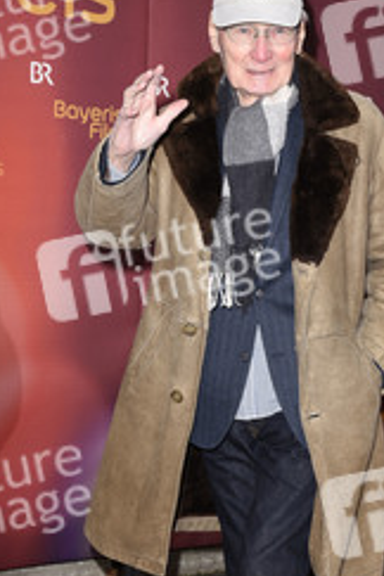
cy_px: 384
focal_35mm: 84
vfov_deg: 24.1
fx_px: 1344
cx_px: 228
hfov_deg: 16.3
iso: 160
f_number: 6.3
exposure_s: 1/160
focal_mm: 34
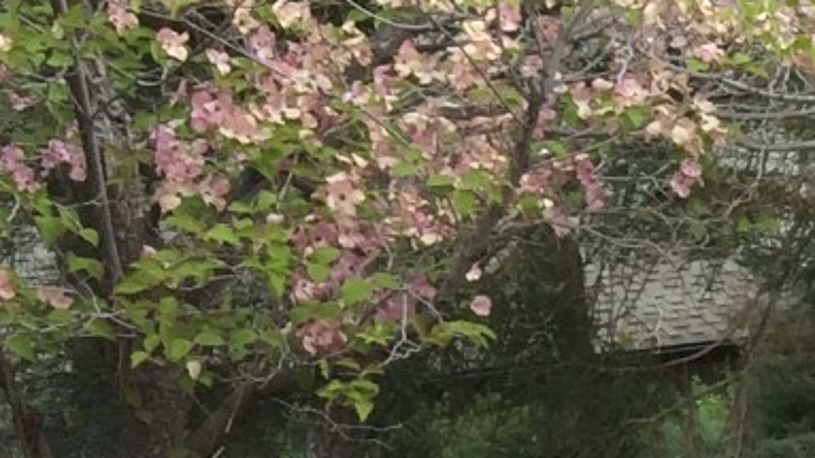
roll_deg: -0.3
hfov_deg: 10.5
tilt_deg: -19.6
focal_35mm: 169
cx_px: 2105
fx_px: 3650
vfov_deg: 6.8
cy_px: 1069
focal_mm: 4.15
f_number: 2.2
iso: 32
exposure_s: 1/189
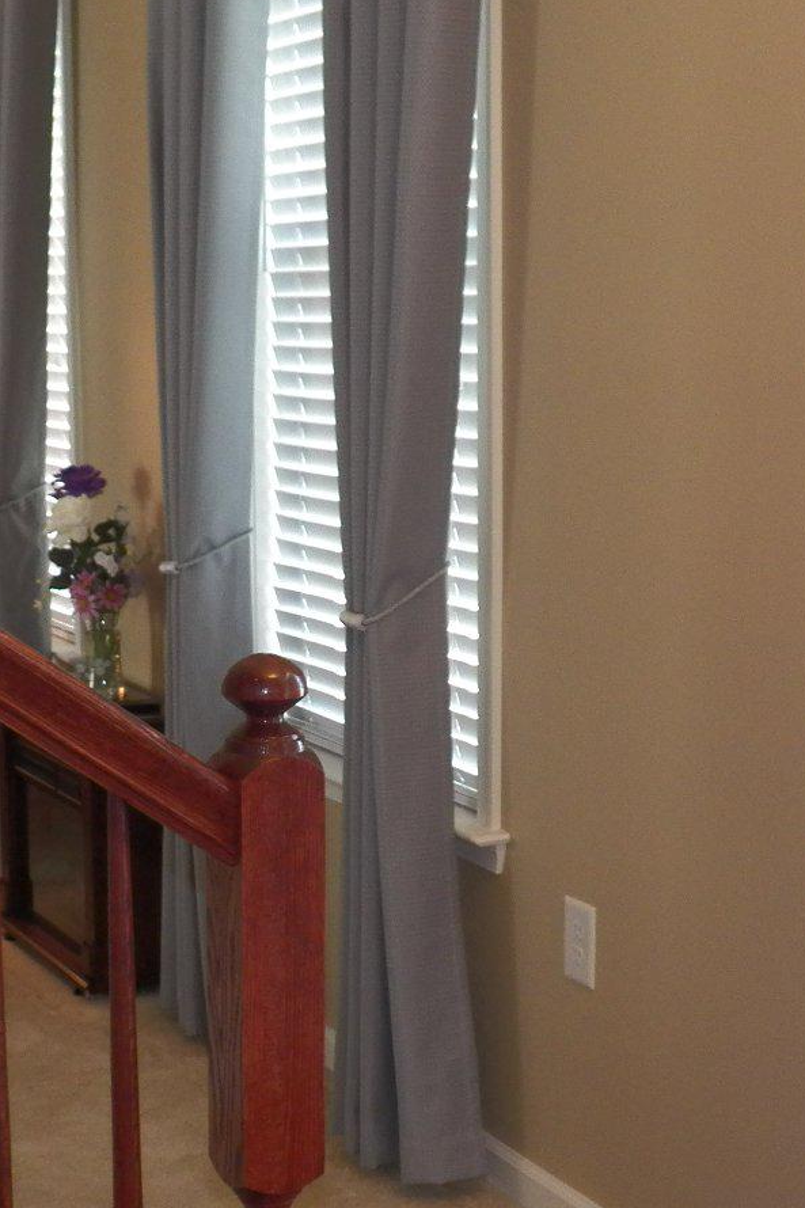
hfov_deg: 20.2
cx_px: 238
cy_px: 752
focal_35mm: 67
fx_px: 2248
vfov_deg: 30.0
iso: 125
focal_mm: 4.9
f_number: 2.8
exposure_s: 1/30
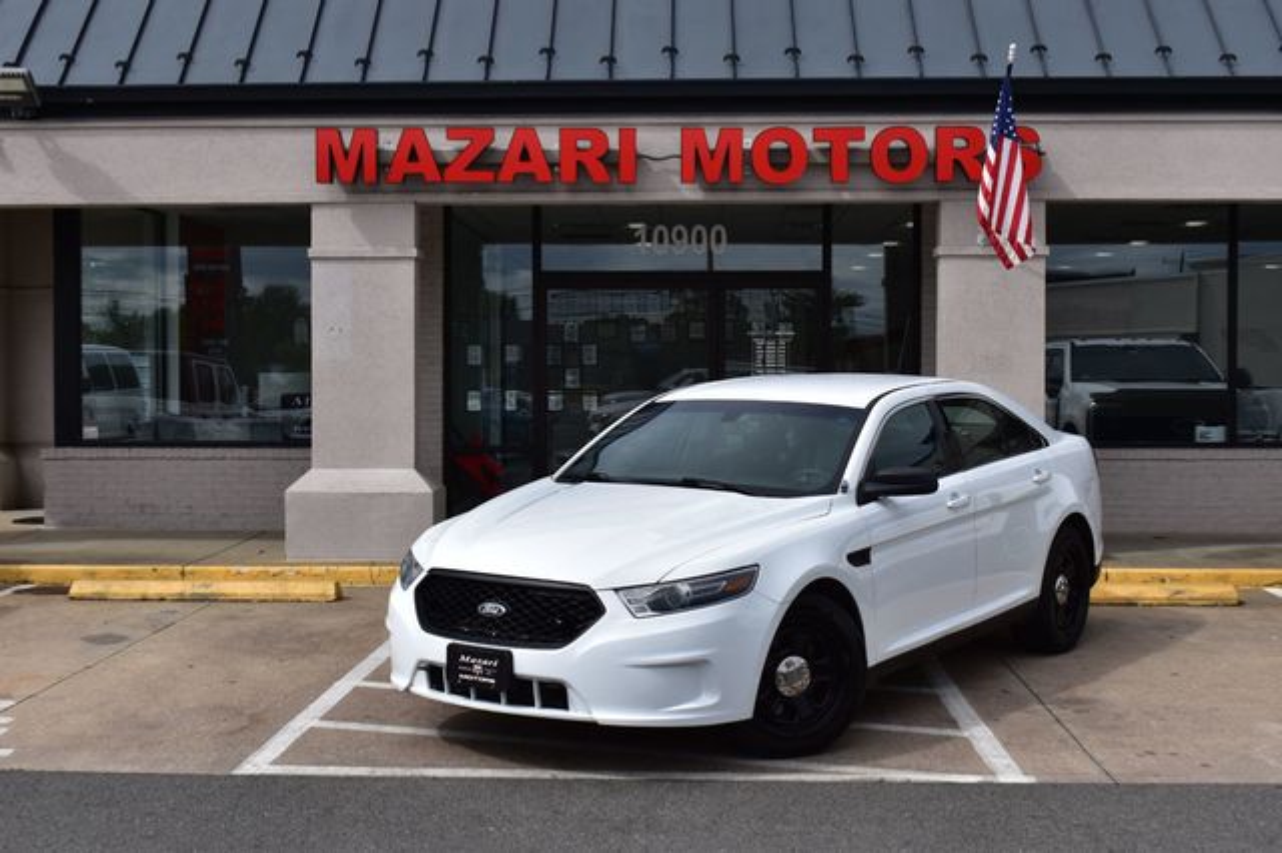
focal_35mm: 48
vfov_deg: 28.0
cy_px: 426
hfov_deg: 41.1
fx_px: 1708
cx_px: 641
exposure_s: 1/500
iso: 200
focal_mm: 32
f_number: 11
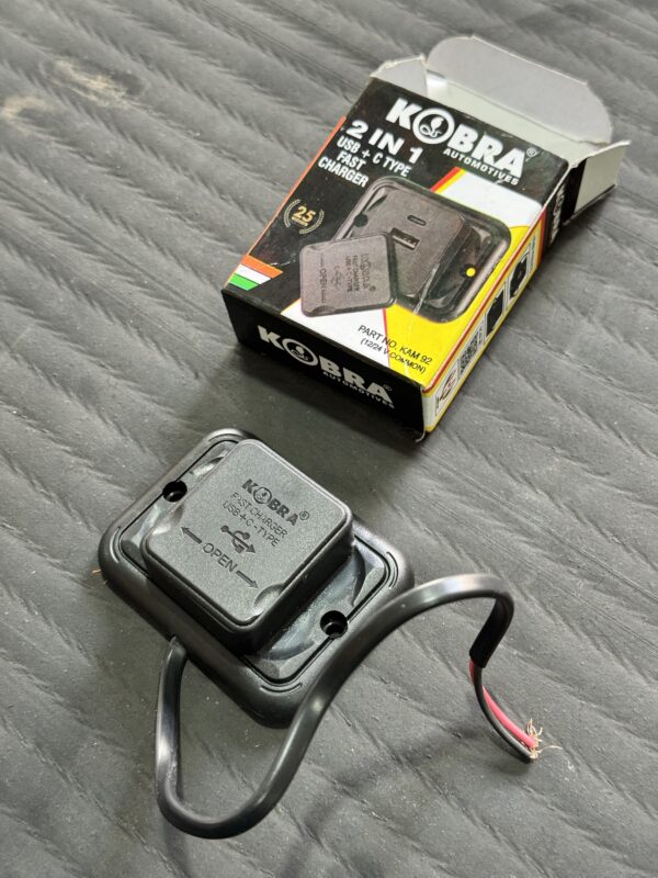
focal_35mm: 48
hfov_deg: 30.3
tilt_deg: -62.4
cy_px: 439
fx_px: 1217
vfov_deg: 39.7
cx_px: 329
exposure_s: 1/50
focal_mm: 6.76
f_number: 1.78
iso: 125
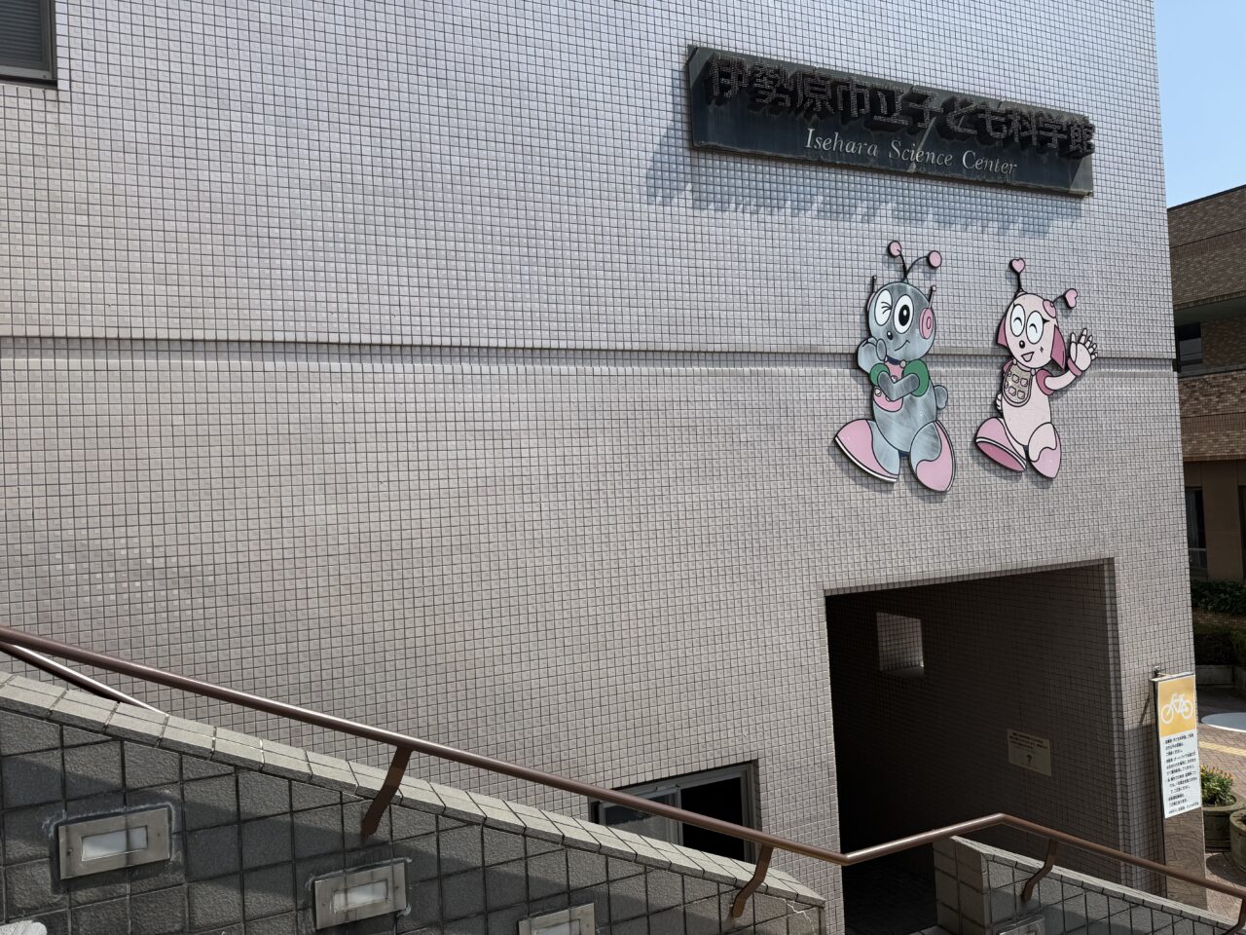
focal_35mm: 24
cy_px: 468
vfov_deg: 56.8
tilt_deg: +2.4
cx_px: 623
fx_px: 864
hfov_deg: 71.6
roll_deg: +2.5
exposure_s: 1/5714
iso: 80
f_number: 1.78
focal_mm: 6.76
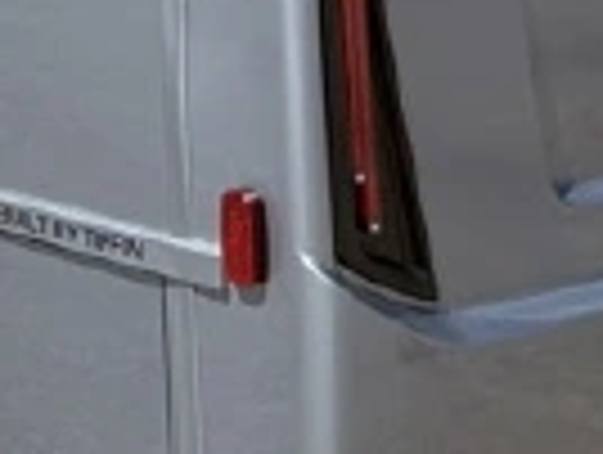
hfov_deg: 13.6
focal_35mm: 143
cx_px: 54
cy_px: -445
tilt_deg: +0.2
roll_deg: +0.7
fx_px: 2495
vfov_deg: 9.7
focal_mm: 6.76
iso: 80
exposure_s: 1/3584
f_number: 1.78
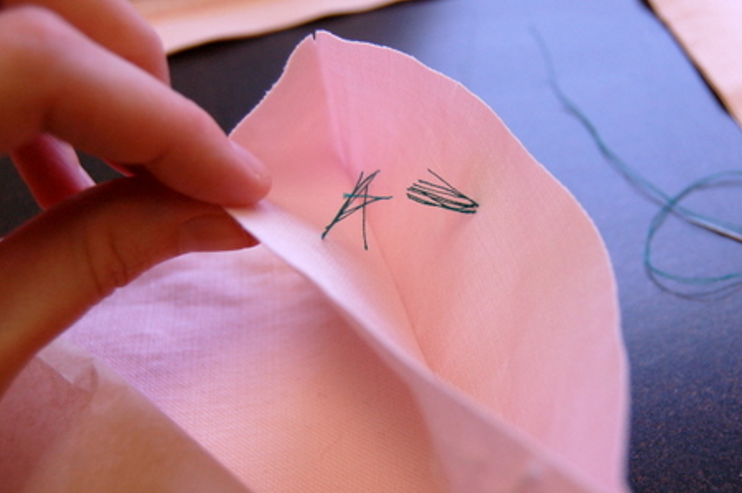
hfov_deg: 38.0
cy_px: 248
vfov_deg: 25.9
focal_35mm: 52
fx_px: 1071
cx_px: 457
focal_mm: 26
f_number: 4.5
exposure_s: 1/80
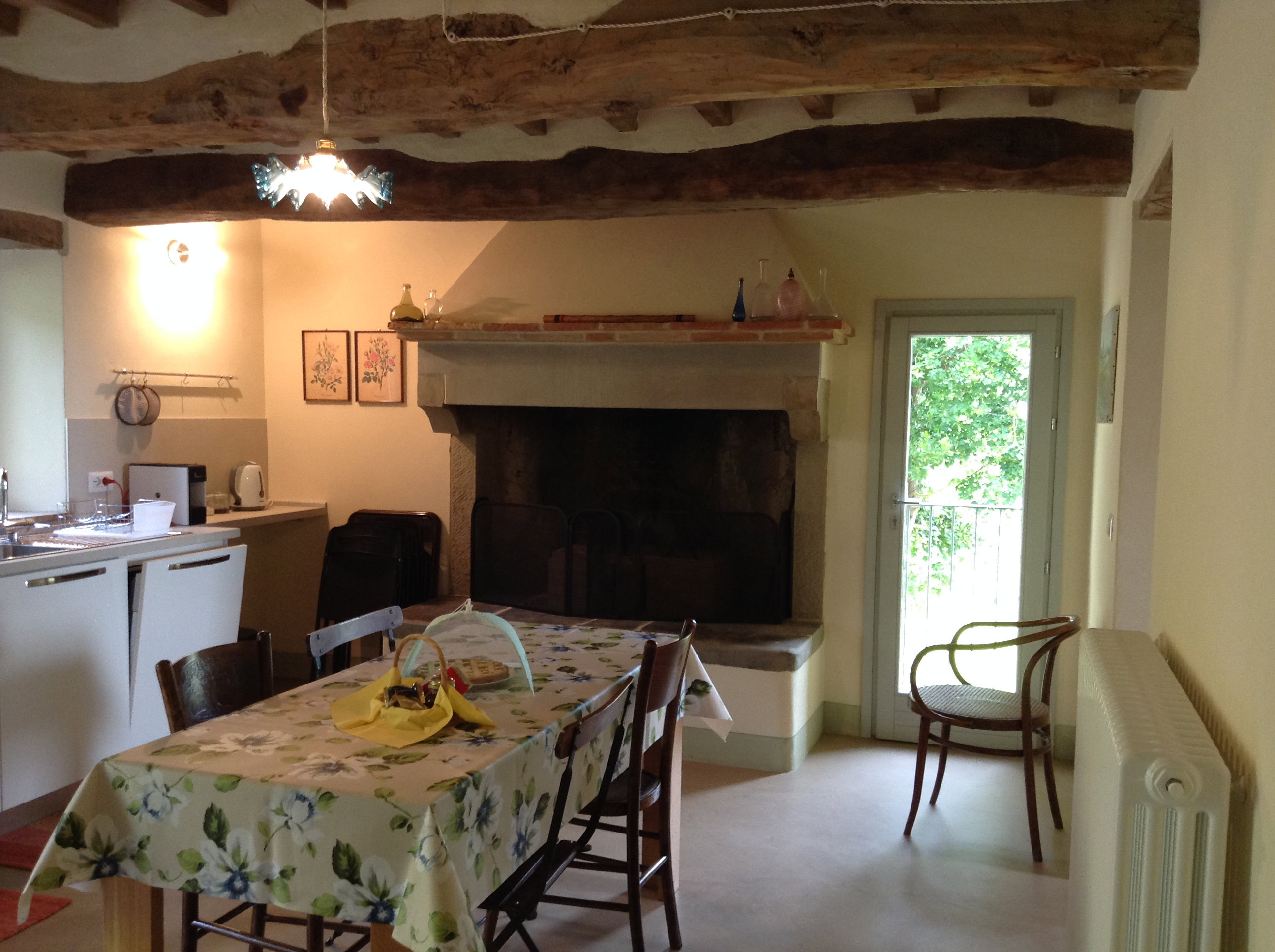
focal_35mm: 33
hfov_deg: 55.4
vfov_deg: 42.8
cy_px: 476
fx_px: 1214
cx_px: 638
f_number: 2.4
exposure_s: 1/25
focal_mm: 3.3
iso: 64
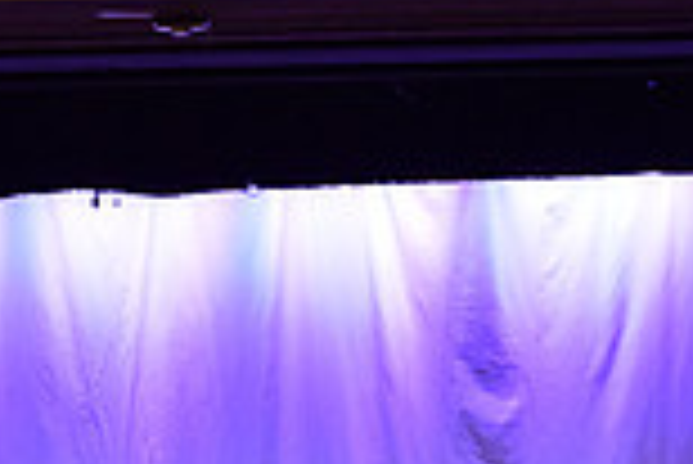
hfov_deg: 7.8
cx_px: 45
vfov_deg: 5.1
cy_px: 840
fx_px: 5087
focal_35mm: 264
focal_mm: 70
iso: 2000
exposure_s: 1/320
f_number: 4
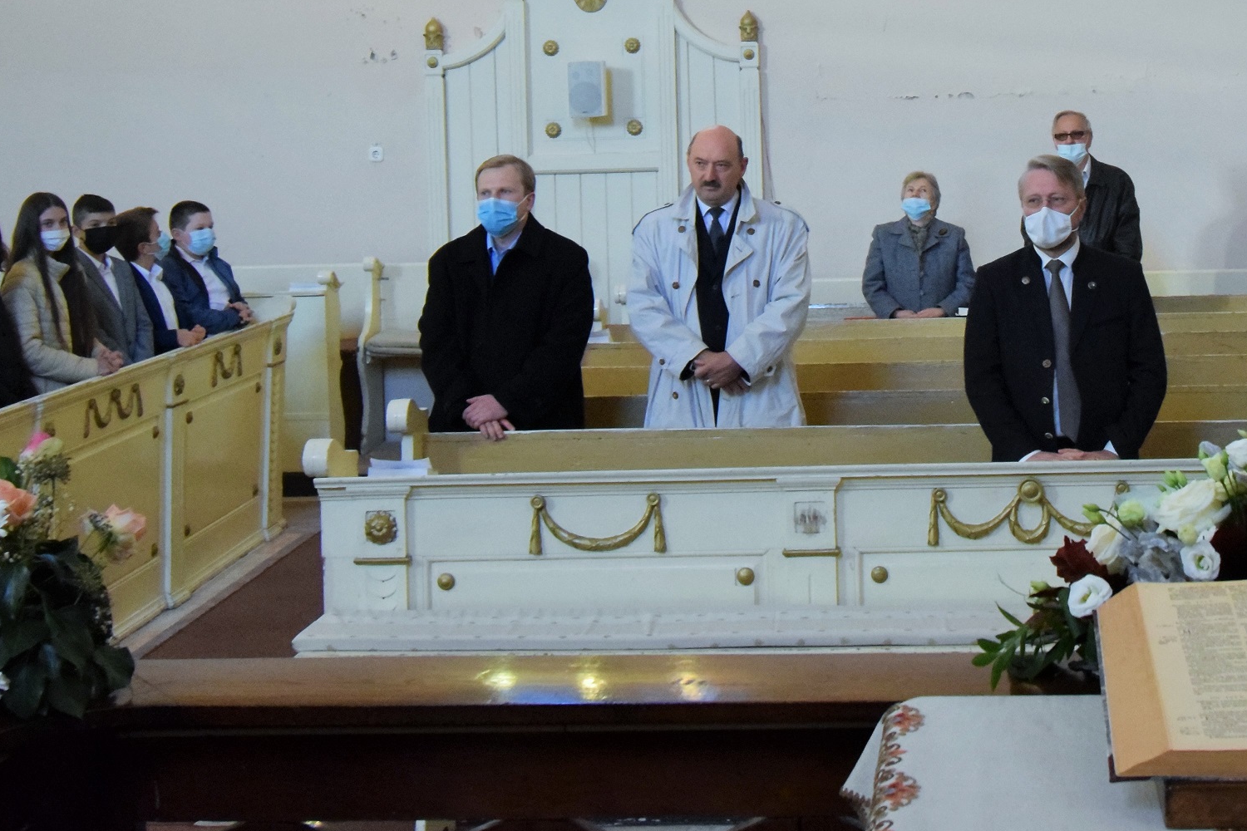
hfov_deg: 45.9
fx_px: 1455
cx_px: 801
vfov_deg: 31.8
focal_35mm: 42
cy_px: 338
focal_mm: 20
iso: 3200
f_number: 5.6
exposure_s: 1/125
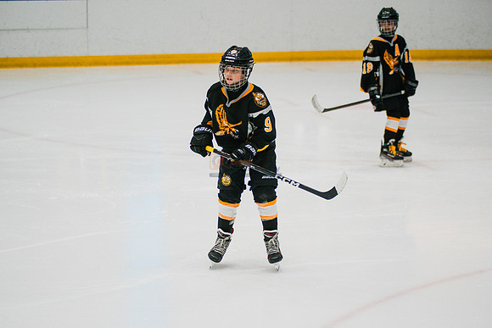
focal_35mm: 120
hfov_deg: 17.1
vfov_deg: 11.4
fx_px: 1640
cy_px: 164
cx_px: 246
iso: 3200
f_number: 3.2
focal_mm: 120
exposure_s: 1/1600
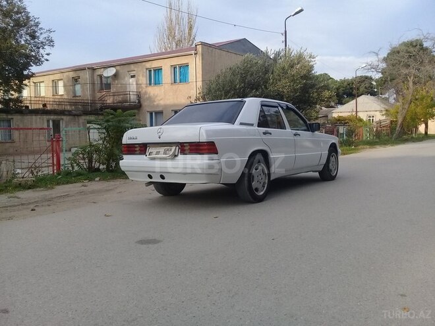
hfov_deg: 58.4
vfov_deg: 45.4
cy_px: 163
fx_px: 390
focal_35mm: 31
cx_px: 218
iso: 50
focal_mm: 3.3
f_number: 2.2
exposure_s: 1/492
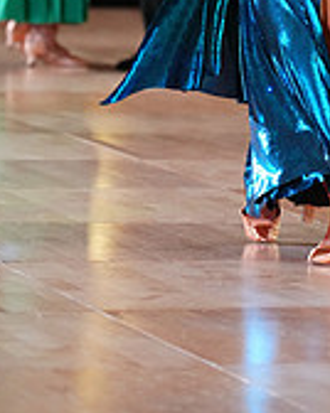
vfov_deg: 4.6
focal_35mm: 418
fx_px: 5112
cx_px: 363
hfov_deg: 3.7
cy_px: -91
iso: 2500
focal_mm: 129
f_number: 2.8
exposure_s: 1/400
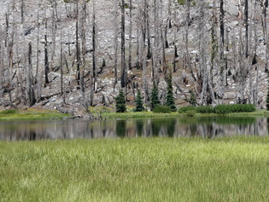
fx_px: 552
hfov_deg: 27.0
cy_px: 89
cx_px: 205
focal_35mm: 71
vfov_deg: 20.8
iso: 80
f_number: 3.8
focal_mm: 7.2
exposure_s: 1/640
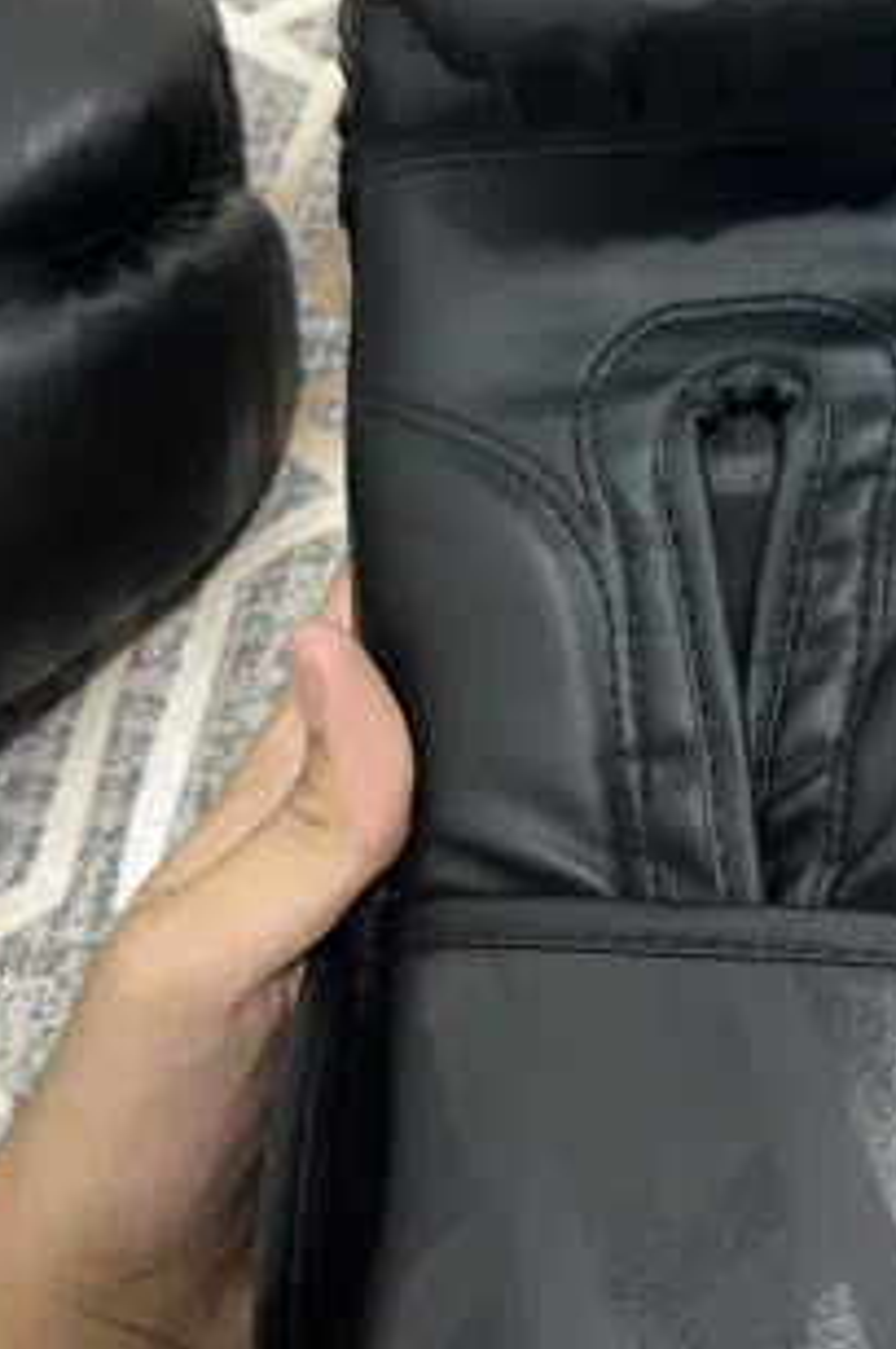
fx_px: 1759
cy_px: 486
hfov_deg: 27.8
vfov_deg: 41.6
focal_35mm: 47
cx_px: 751
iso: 500
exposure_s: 1/50
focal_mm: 5.7
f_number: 1.5
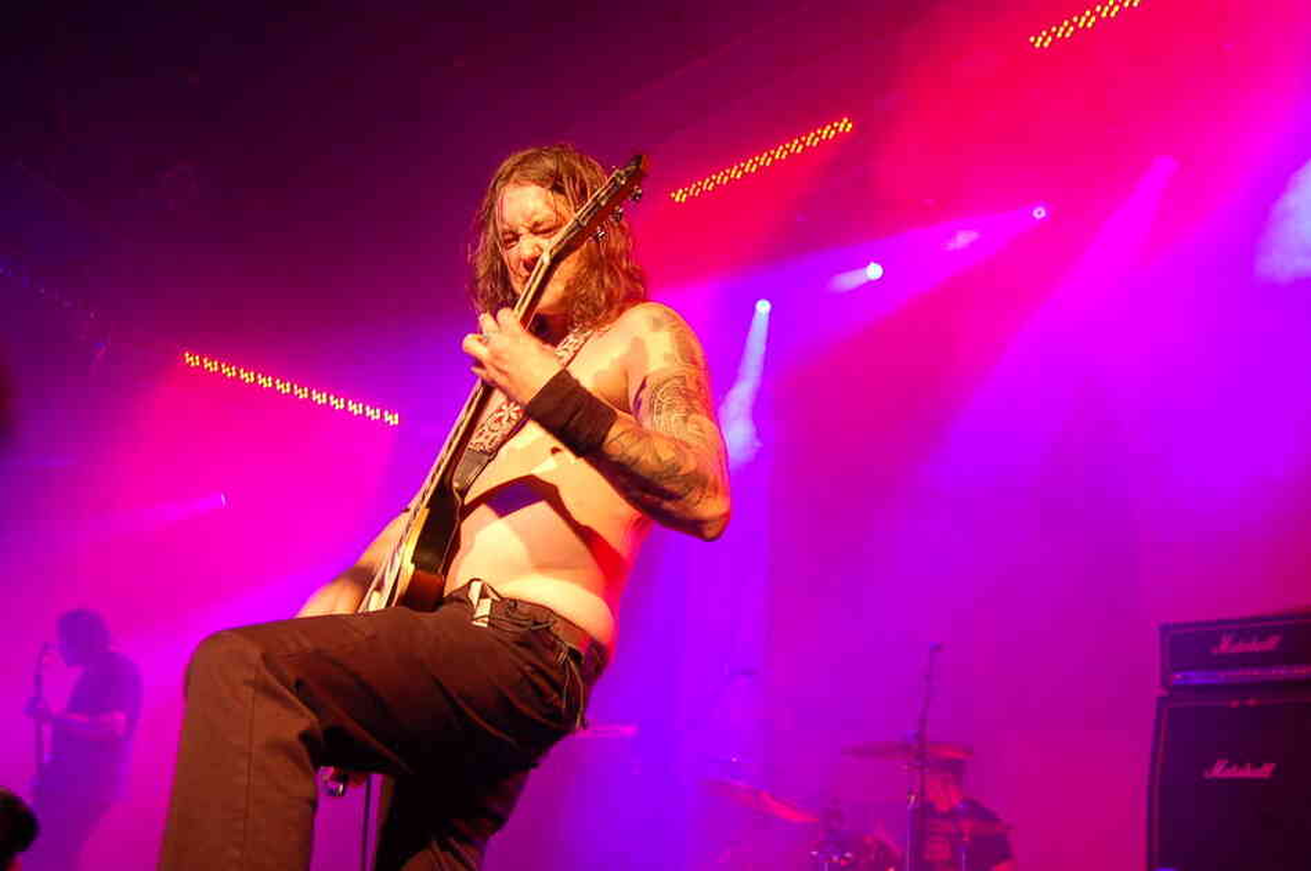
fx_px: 1419
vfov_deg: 34.1
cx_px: 656
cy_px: 436
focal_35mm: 39
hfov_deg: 49.6
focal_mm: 26
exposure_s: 1/30
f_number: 4
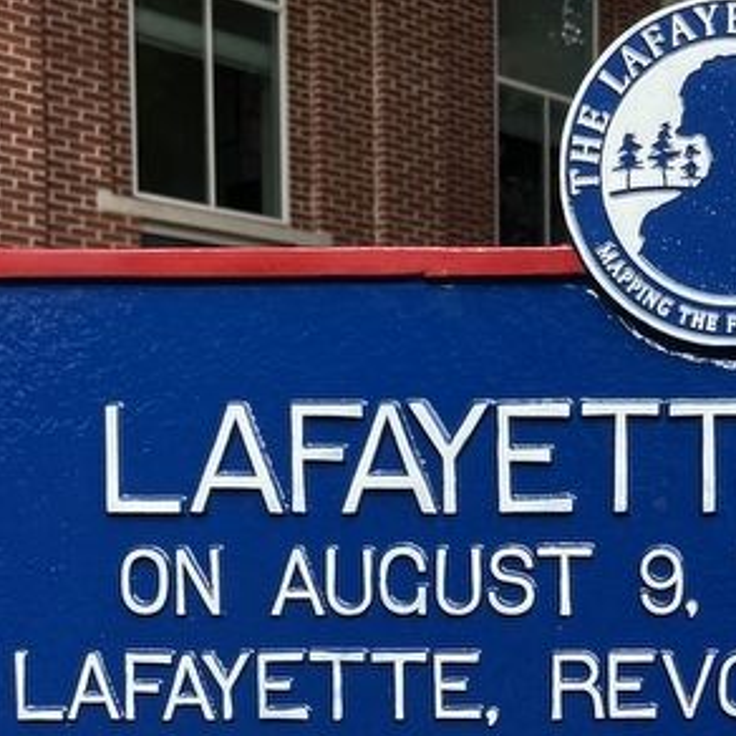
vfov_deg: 26.7
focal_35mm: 63
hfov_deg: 26.1
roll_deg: +0.6
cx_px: 703
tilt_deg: -1.5
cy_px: 607
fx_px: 1515
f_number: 1.6
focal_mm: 5.1
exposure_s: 1/314
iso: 50
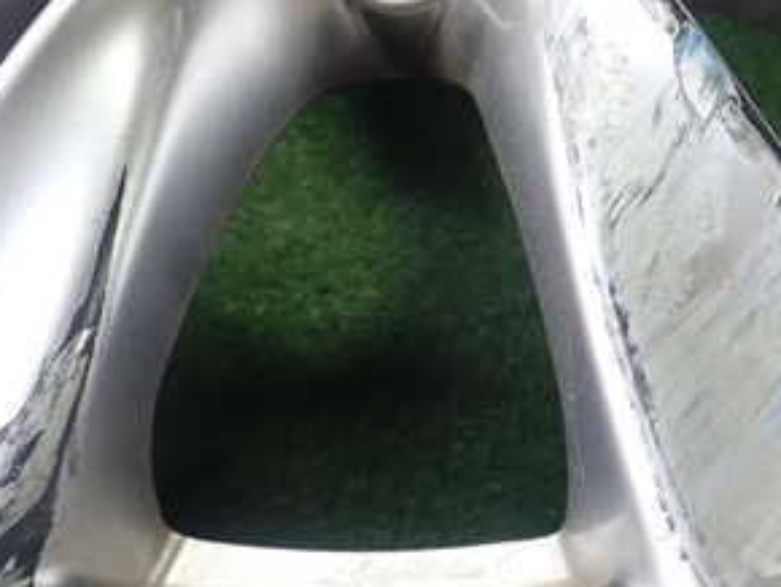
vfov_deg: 23.7
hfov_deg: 31.0
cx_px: 490
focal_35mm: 62
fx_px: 1400
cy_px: 296
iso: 250
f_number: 2.3
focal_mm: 5.5
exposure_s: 1/125
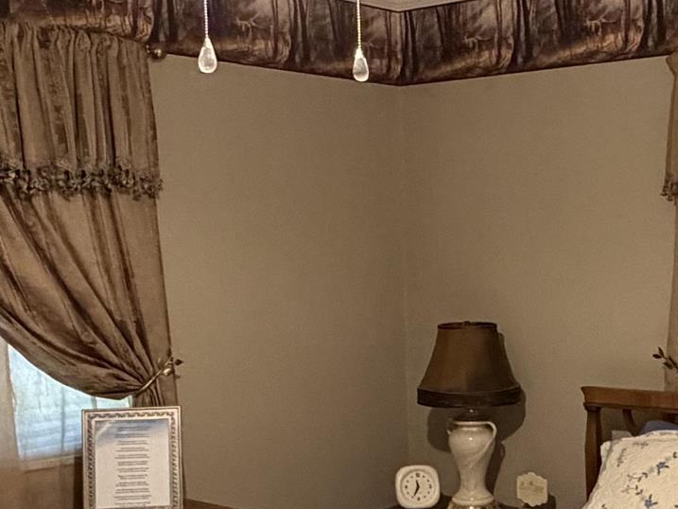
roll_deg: +0.3
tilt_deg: -8.2
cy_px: 406
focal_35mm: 60
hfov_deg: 31.0
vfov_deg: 24.1
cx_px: 582
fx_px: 1175
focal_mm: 2.22
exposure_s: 1/60
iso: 800
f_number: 2.2
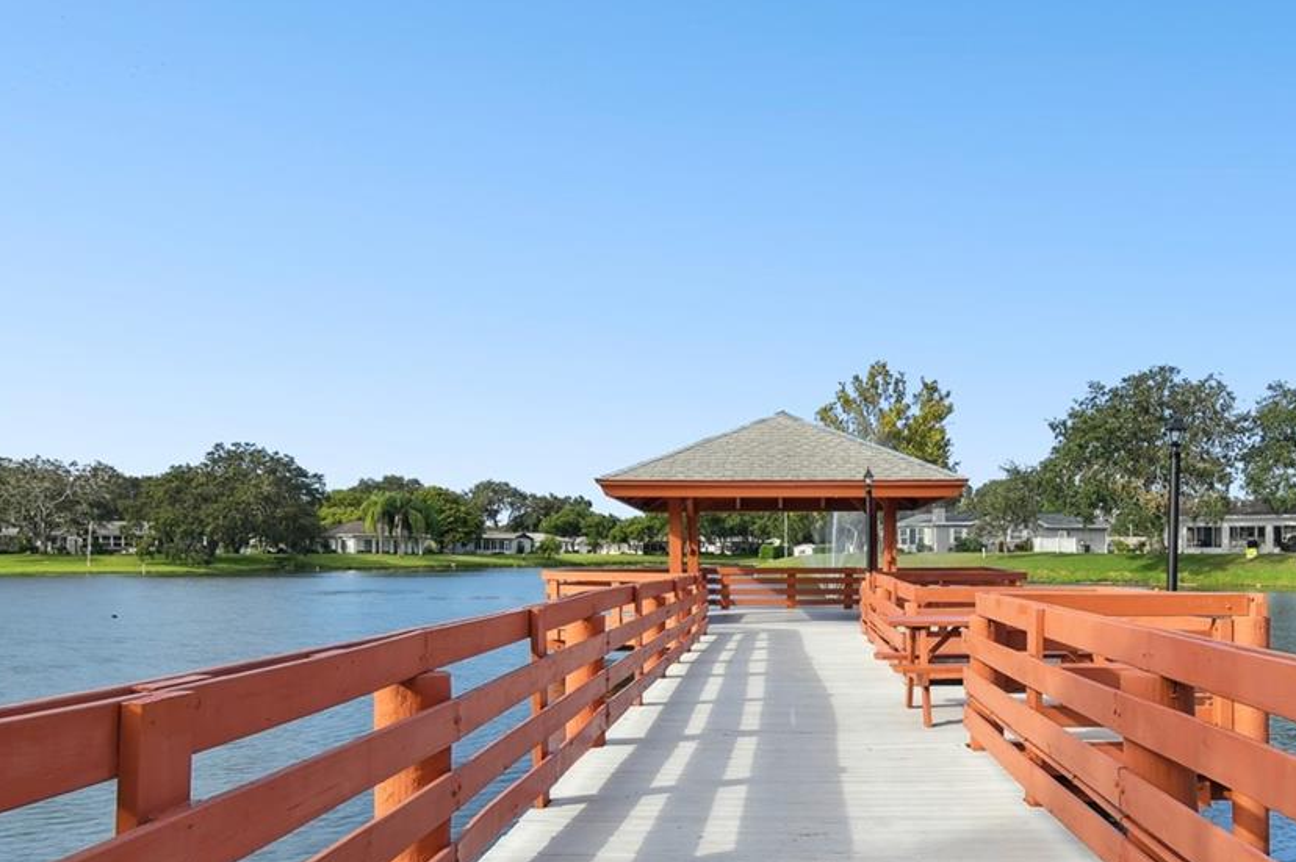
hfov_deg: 63.0
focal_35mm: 29
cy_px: 549
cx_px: 787
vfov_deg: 44.5
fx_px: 1043
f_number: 7.1
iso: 100
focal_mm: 10
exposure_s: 1/250
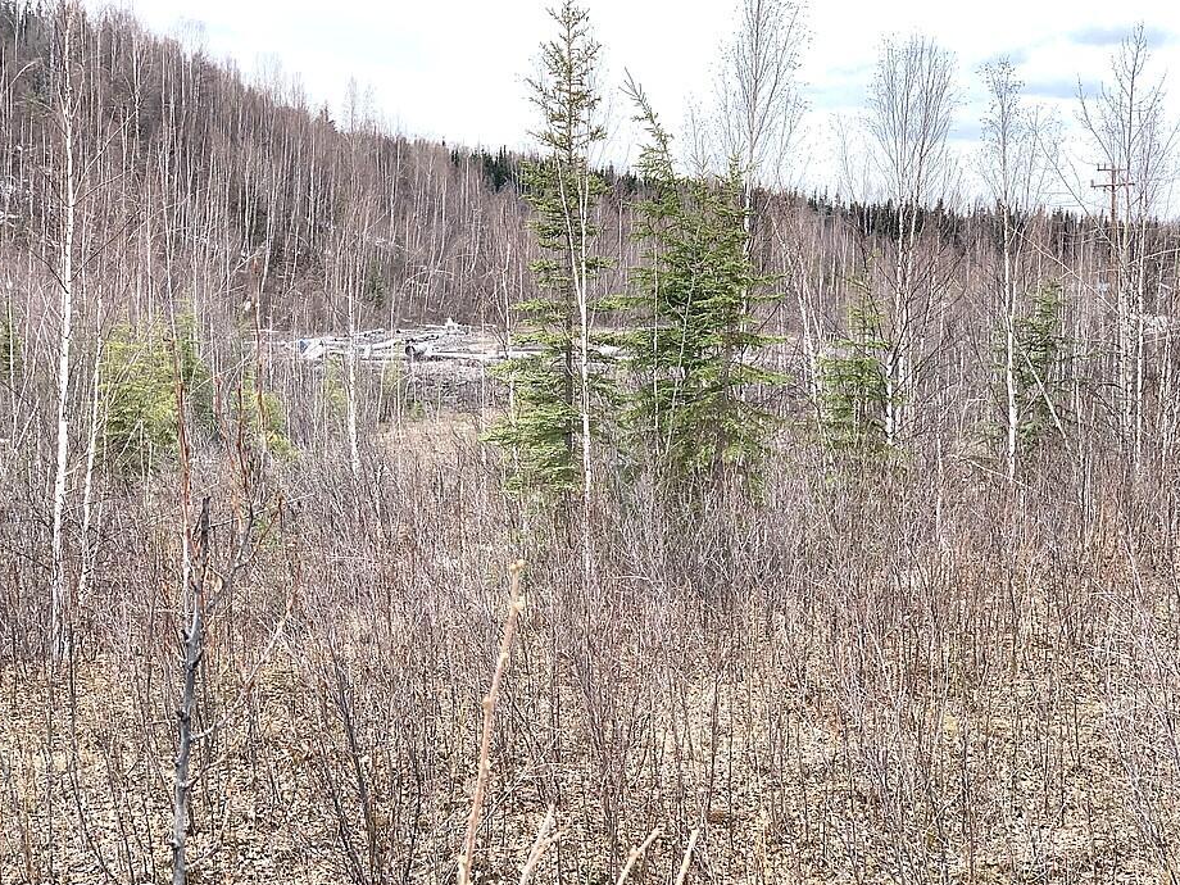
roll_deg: -0.1
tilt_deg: -3.3
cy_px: 454
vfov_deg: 25.7
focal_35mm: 57
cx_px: 549
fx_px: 1943
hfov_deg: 33.8
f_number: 2.4
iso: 16
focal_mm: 6
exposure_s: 1/343
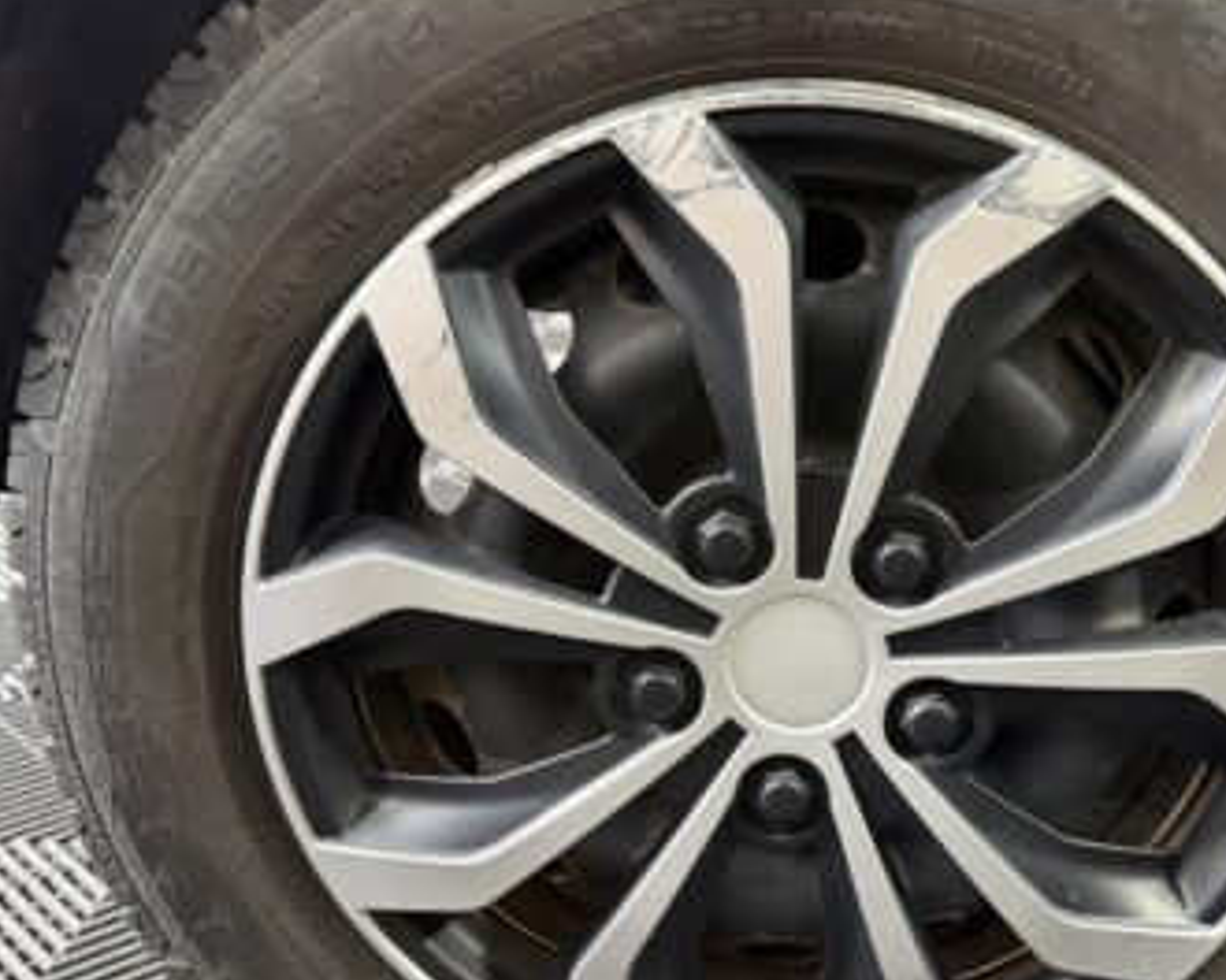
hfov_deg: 41.6
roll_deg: -0.8
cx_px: 788
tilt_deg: -17.9
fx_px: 1597
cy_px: 518
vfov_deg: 34.1
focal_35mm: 44
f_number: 1.78
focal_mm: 6.76
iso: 640
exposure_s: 1/50
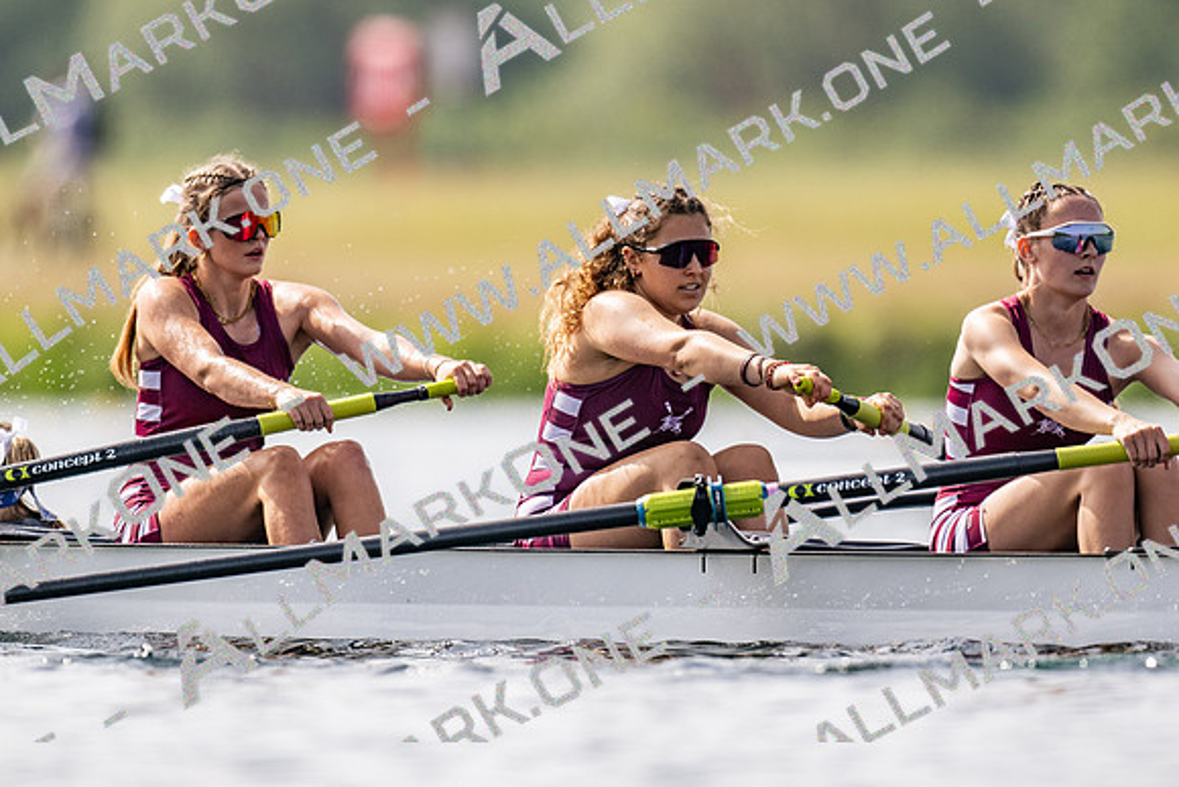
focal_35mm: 900
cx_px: 590
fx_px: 29496
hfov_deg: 2.3
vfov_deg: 1.5
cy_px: 394
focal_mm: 600
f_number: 4
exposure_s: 1/2500
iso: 200
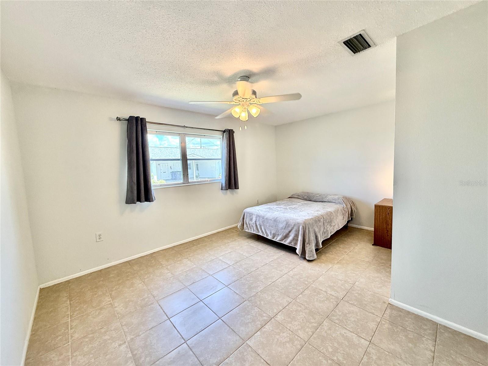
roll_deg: +1.9
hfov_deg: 102.1
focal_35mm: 14
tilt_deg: -5.2
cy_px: 183
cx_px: 244
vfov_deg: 85.7
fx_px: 197
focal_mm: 2.22
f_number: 2.2
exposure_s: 1/120
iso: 125
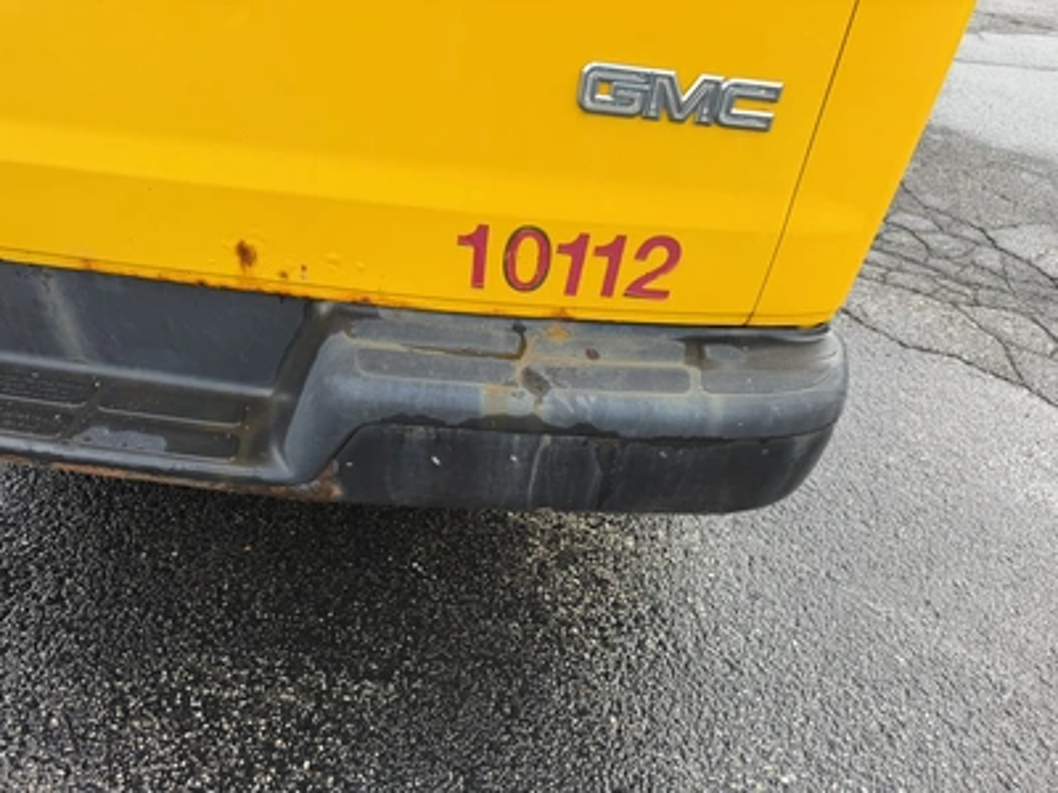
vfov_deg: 56.8
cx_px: 529
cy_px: 396
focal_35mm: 24
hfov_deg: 71.6
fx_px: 734
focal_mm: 6.76
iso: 80
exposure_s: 1/414
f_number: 1.78
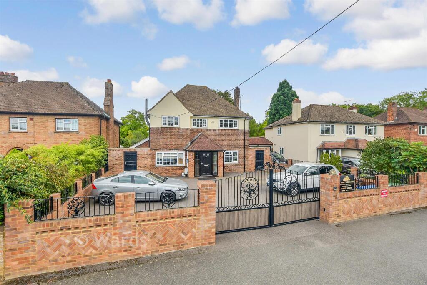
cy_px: 142
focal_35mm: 15
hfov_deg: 100.4
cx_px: 214
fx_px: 178
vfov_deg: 77.3
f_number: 10
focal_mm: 10
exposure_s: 1/100
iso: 160
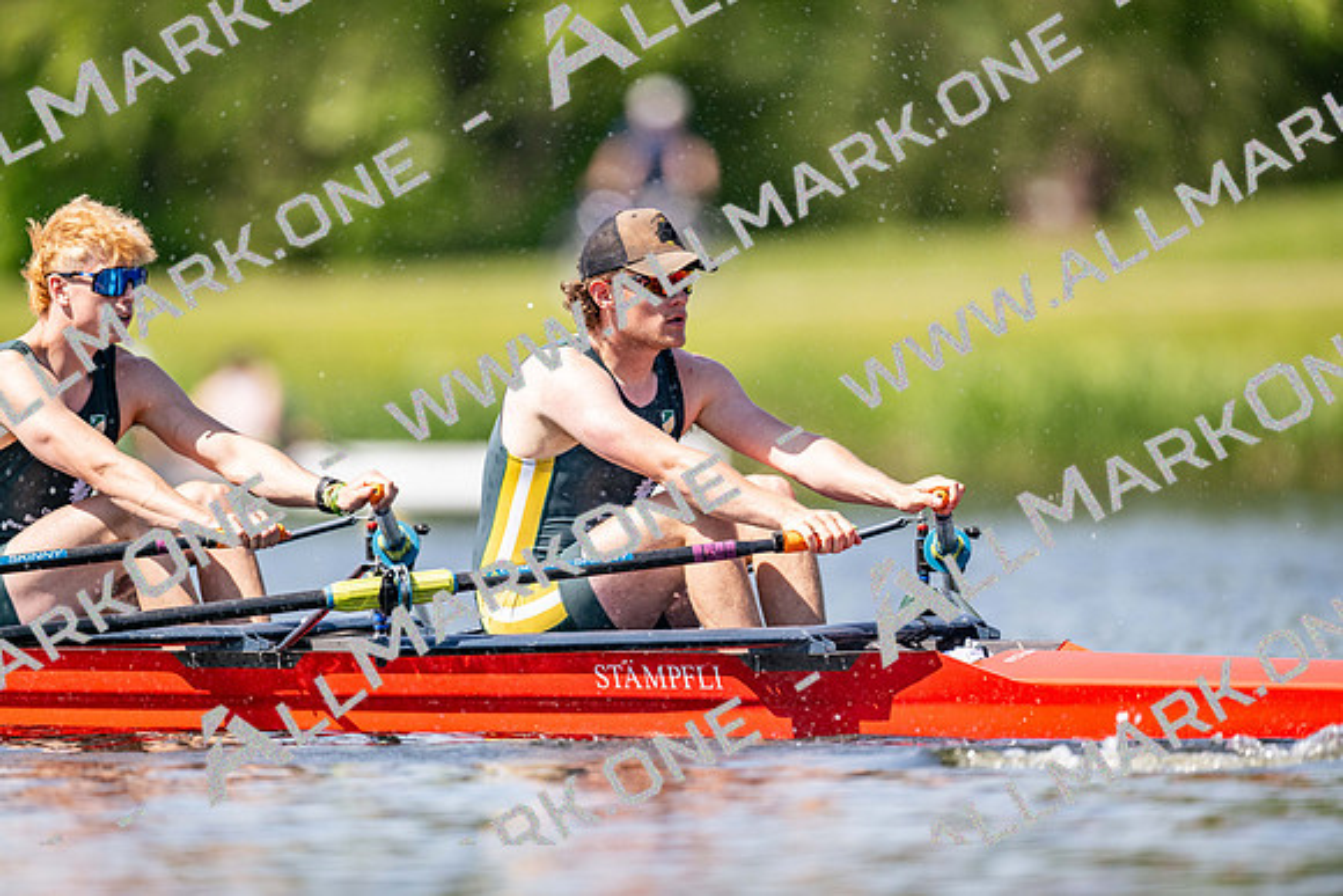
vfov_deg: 2.3
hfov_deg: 3.4
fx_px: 22388
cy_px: 448
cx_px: 672
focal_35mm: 600
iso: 400
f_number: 4
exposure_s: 1/2500
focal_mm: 600
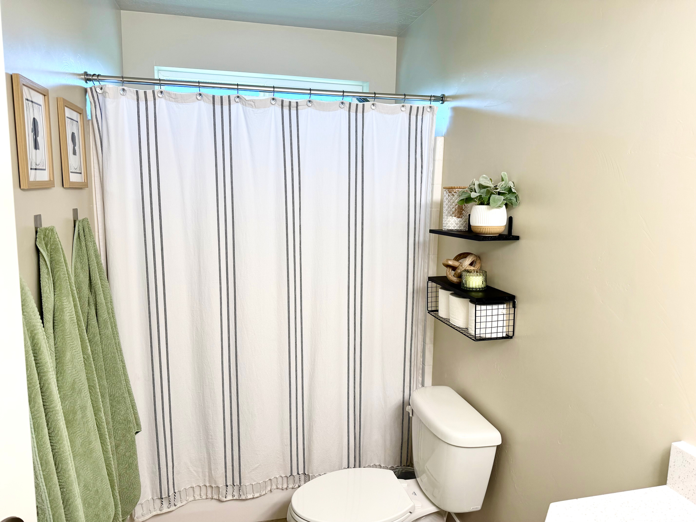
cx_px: 348
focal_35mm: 24
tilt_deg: -7.8
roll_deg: -1.2
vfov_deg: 56.8
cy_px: 261
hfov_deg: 71.6
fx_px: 483
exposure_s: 1/227
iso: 80
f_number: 1.78
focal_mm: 6.76
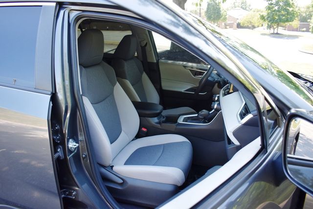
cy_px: 104
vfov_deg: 48.0
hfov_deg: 67.4
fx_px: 235
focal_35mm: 27
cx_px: 156
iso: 400
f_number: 4.5
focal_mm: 18
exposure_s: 1/250
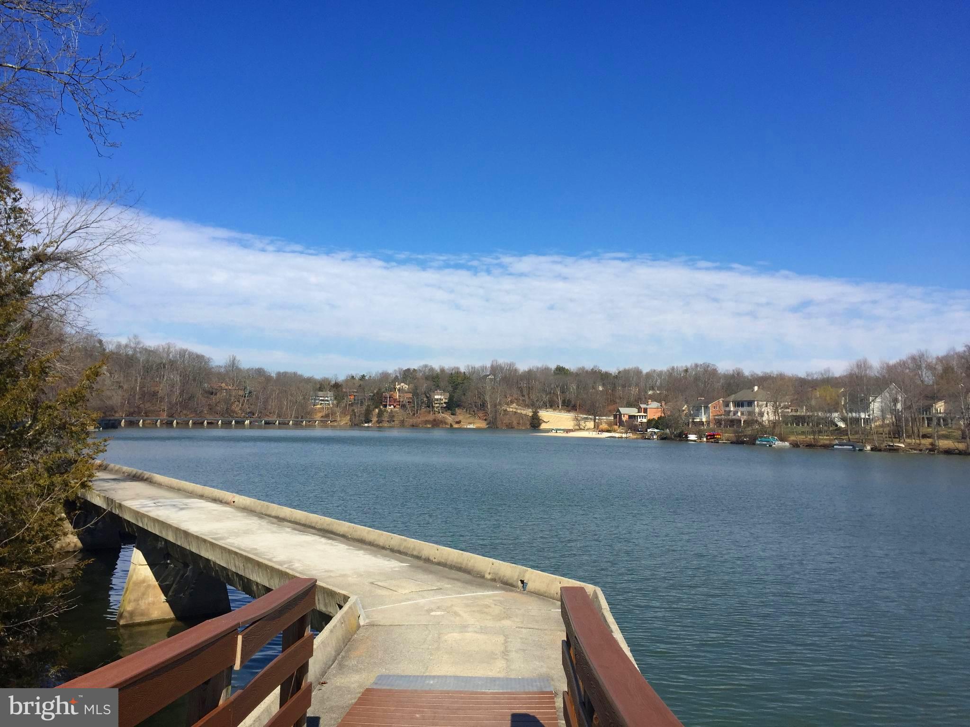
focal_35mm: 29
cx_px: 485
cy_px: 364
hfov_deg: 61.7
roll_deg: -1.5
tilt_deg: +4.0
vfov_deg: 48.2
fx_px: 813
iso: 32
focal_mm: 4.15
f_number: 2.2
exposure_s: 1/2639
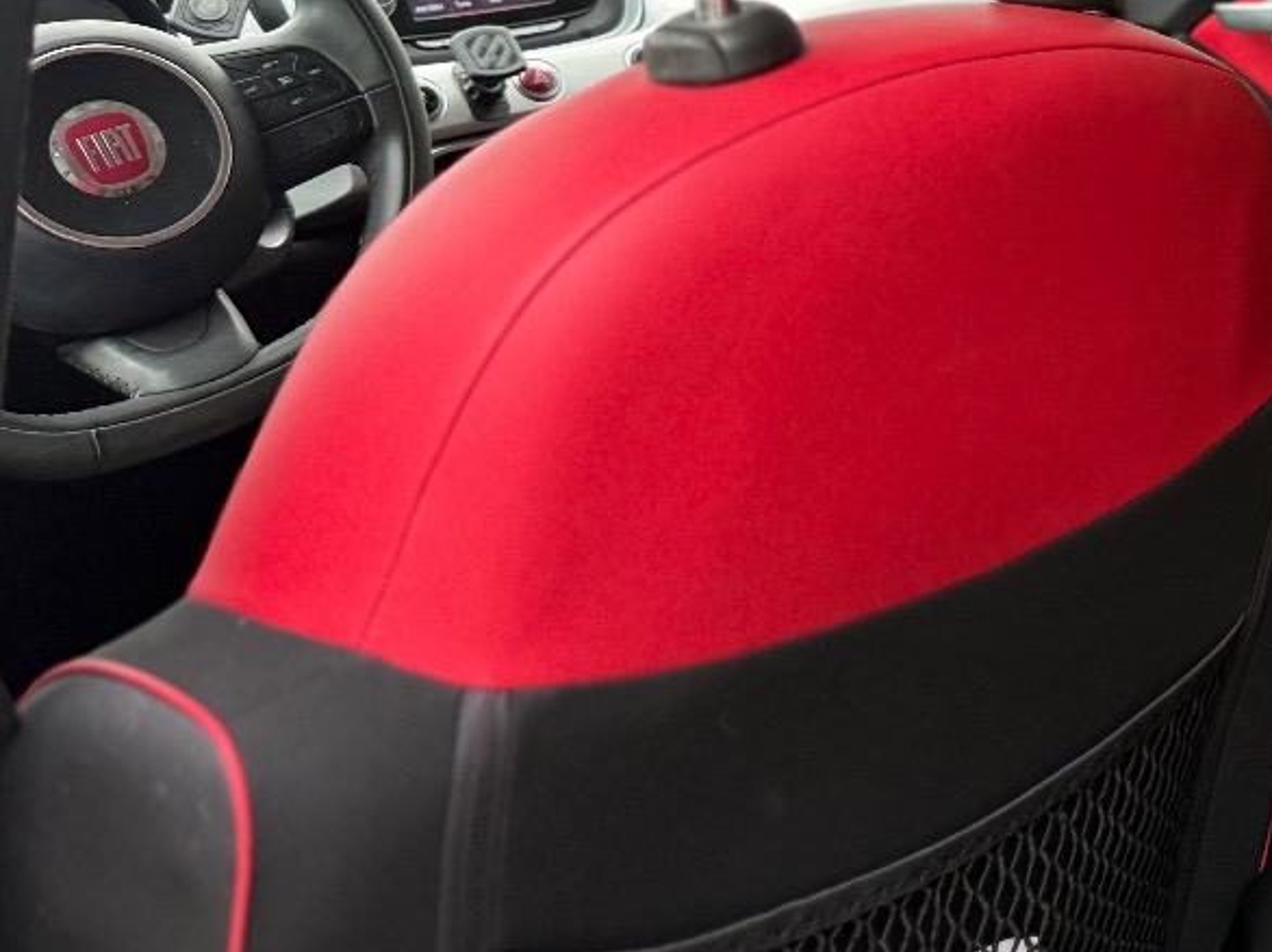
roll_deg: +2.4
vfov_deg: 23.8
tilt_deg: -7.0
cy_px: 26
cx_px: 1528
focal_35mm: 59
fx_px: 2167
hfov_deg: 28.4
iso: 250
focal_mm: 6.76
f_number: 1.78
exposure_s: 1/60
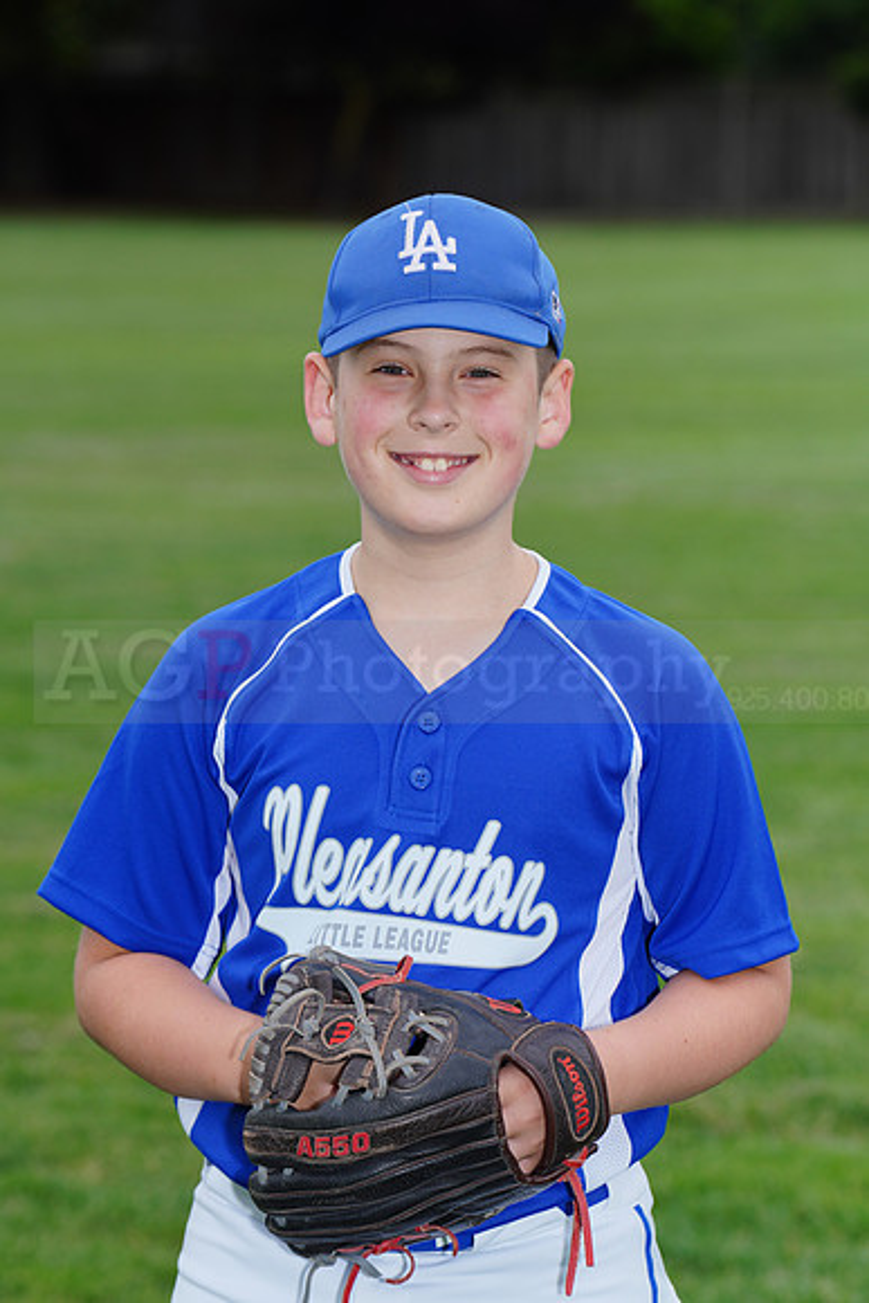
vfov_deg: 10.3
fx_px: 7237
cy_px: 652
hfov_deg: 6.9
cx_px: 434
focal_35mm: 200
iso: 200
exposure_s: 1/200
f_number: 9
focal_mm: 200
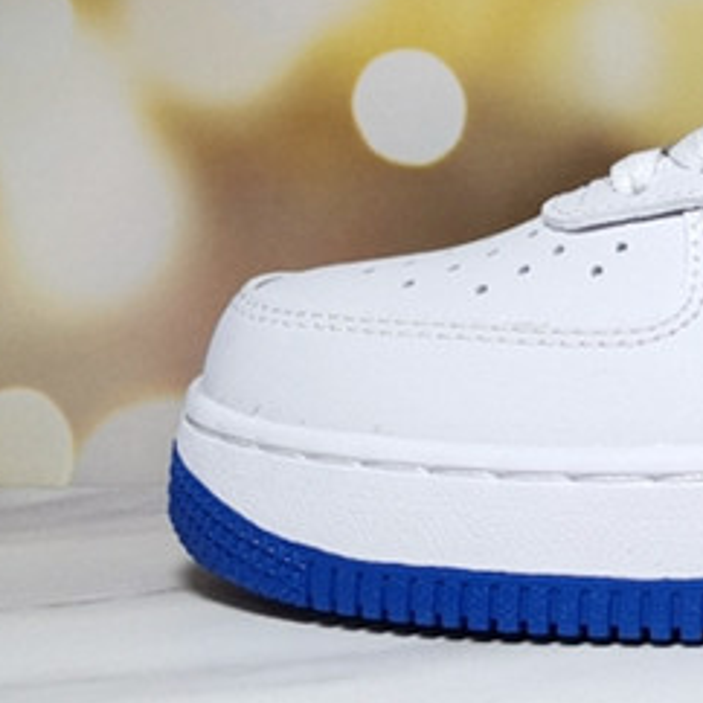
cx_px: 973
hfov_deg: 21.9
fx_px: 1585
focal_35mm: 69
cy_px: 164
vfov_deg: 24.7
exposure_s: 1/426
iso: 50
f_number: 2.2
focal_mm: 2.26
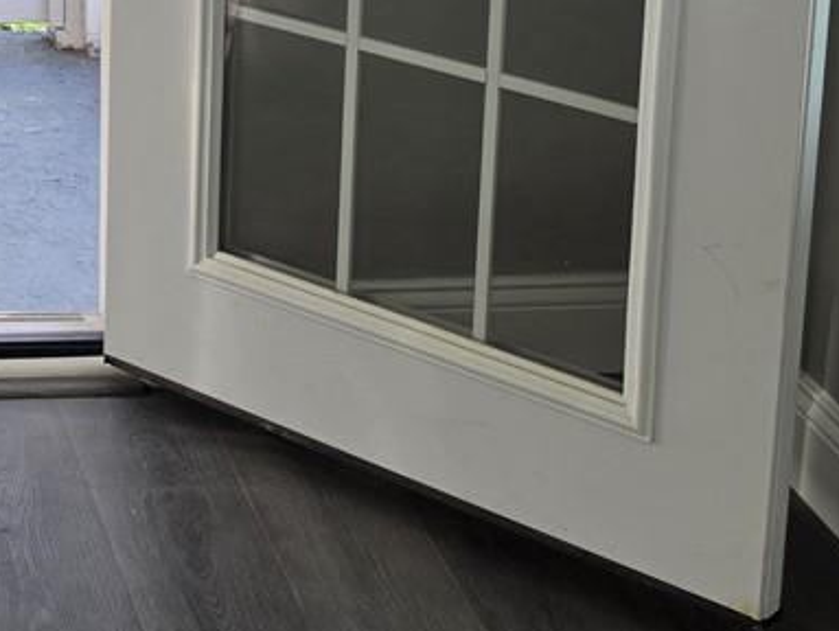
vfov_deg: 14.5
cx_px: -396
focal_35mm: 96
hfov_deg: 18.3
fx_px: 2329
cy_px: -283
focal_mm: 6.5
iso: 10
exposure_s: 1/166
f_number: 1.4
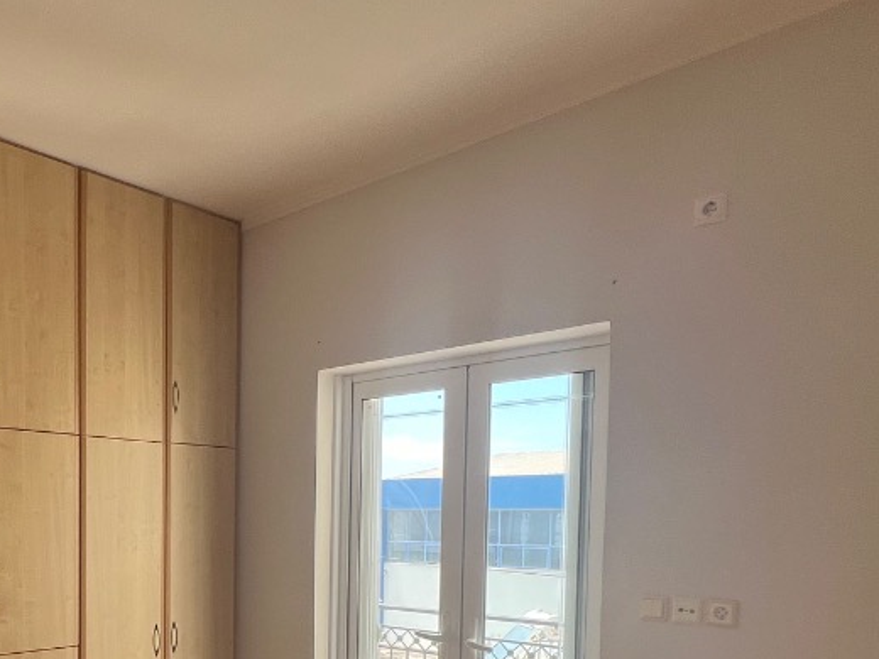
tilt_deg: -3.8
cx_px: 191
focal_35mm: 30
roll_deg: +0.7
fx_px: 762
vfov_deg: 43.5
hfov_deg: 56.2
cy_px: 571
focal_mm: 1.57
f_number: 1.8
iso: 32
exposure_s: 1/115
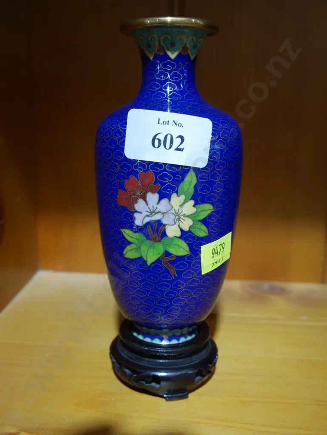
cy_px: 218
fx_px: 503
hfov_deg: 36.0
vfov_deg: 46.8
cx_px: 164
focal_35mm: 40
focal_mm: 20
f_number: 4.4
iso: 800
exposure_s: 1/60
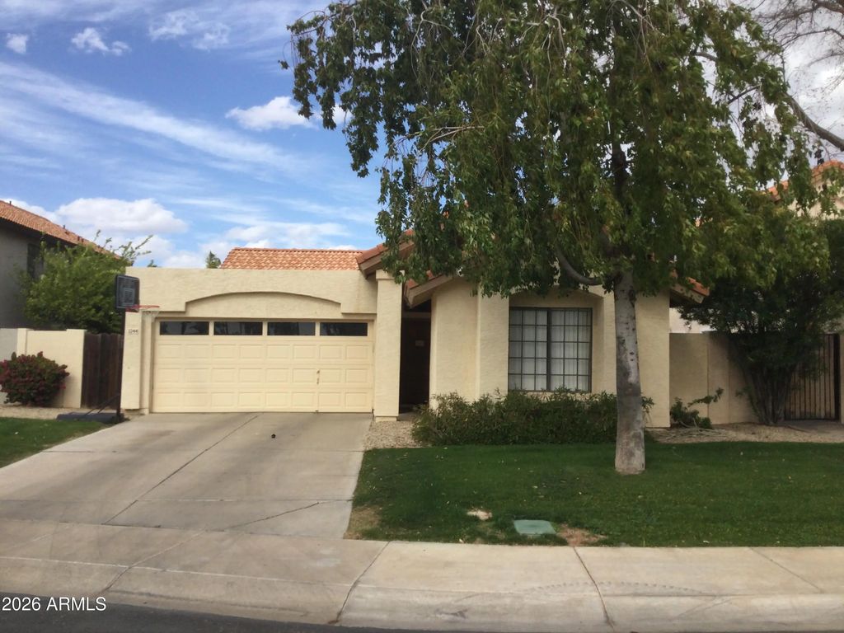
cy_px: 316
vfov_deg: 45.4
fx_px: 756
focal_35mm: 31
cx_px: 422
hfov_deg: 58.4
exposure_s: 1/1253
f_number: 2.4
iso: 25
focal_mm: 3.3
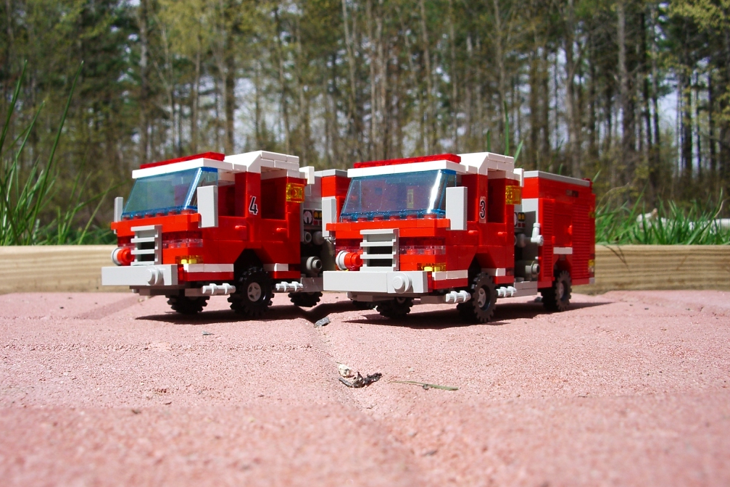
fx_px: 750
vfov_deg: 35.9
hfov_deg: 51.9
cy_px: 275
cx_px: 366
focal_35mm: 37
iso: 80
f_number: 4.3
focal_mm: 5.8
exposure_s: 1/640
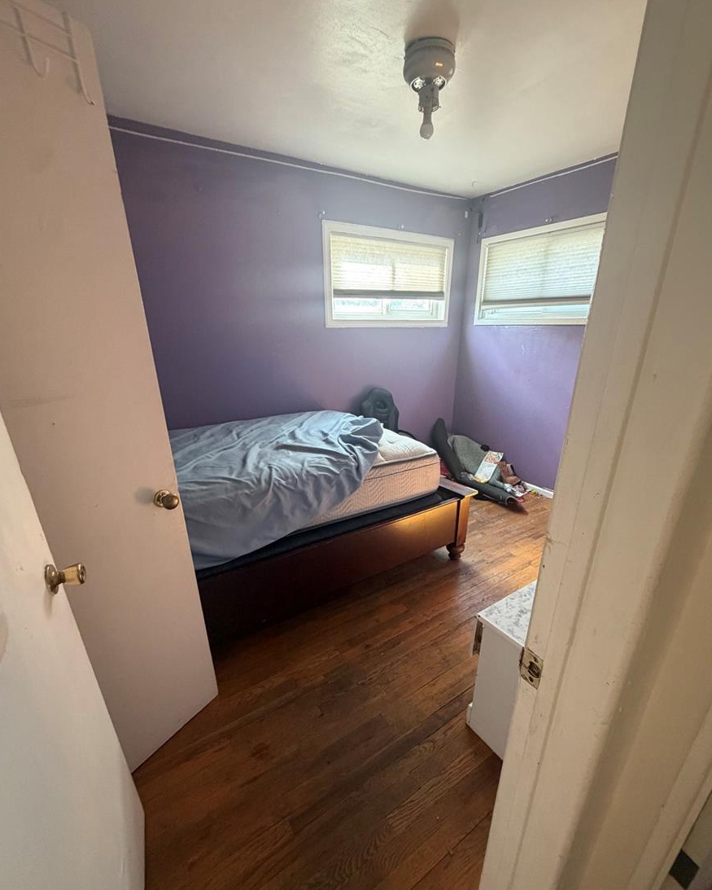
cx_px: 362
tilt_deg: -21.0
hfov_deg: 84.1
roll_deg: +0.5
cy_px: 484
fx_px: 395
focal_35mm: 15
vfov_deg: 96.5
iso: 320
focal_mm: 2.22
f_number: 2.2
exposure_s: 1/62
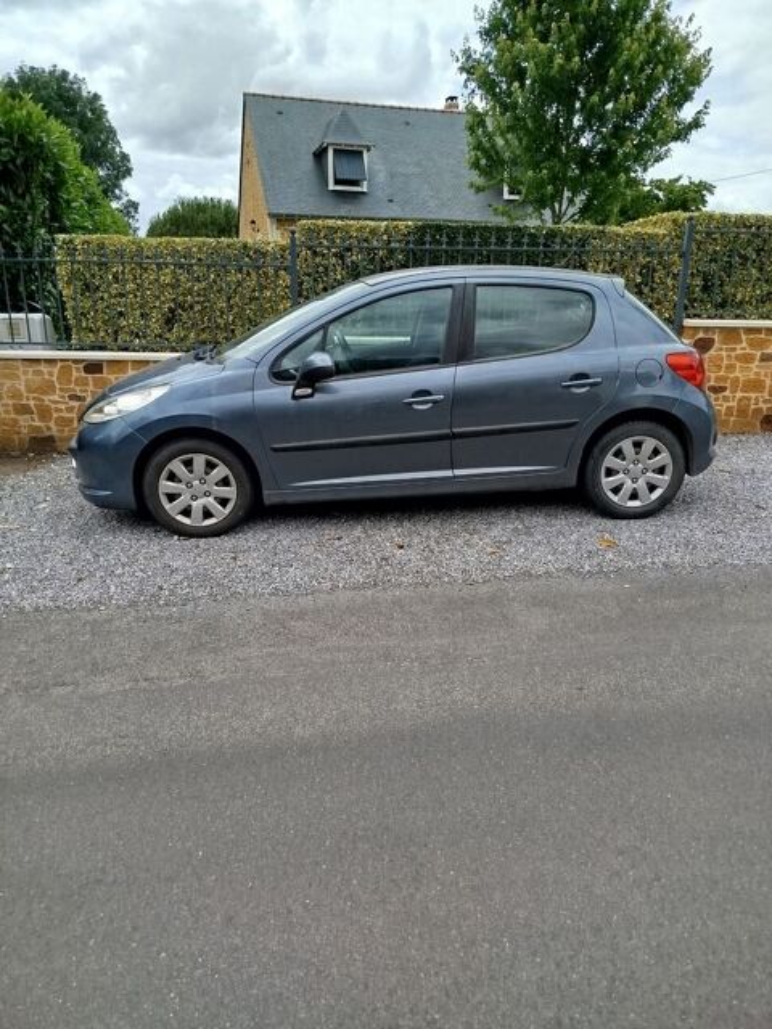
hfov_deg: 56.8
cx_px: 386
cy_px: 514
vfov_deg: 71.6
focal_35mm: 24
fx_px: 714
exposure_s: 1/904
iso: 50
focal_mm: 5.31
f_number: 1.7
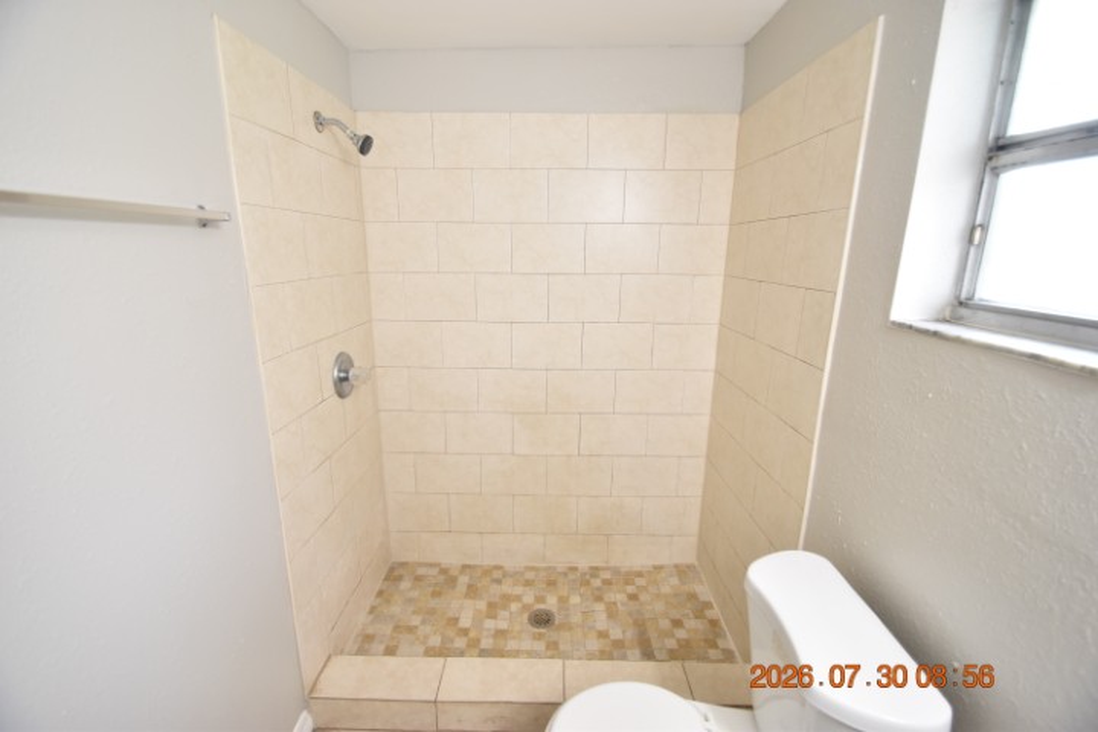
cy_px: 366
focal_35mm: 15
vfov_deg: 77.3
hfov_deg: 100.4
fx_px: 457
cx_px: 549
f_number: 3.5
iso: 800
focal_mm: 10
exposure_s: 1/30
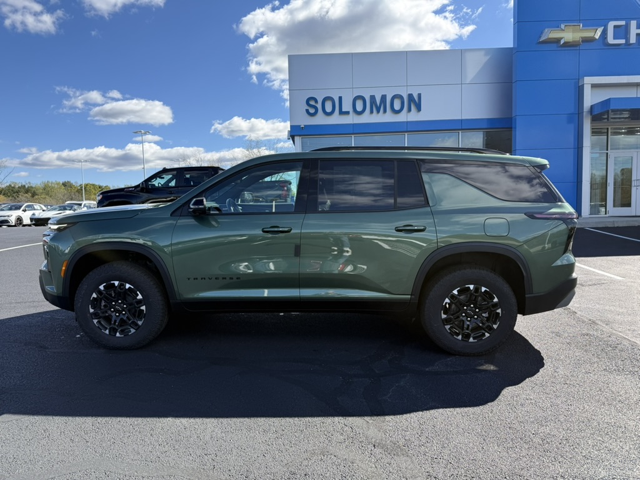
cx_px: 320
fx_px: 444
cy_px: 240
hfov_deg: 71.6
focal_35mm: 24
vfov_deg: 56.8
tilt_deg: -2.1
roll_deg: +0.8
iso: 100
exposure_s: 1/2611
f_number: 1.78
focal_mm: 6.76
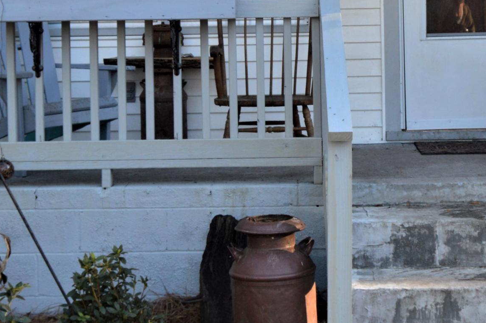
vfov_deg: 15.6
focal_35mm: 86
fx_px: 1160
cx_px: 324
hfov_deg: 23.6
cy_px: 0
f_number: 5.6
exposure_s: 1/125
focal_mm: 22
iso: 360
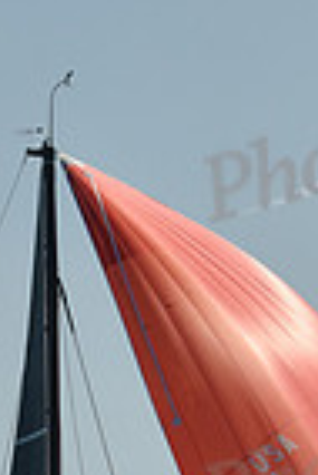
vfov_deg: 7.1
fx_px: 3780
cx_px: 32
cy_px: 666
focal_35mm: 286
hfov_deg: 4.8
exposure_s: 1/640
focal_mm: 70
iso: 320
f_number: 10
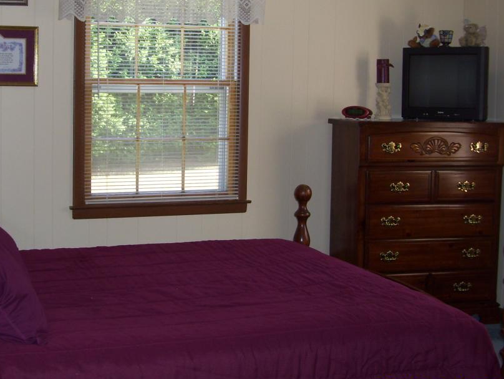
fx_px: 831
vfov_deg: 25.7
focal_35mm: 57
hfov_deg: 33.4
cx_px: 155
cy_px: 166
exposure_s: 1/60
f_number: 2.7
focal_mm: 6
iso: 80
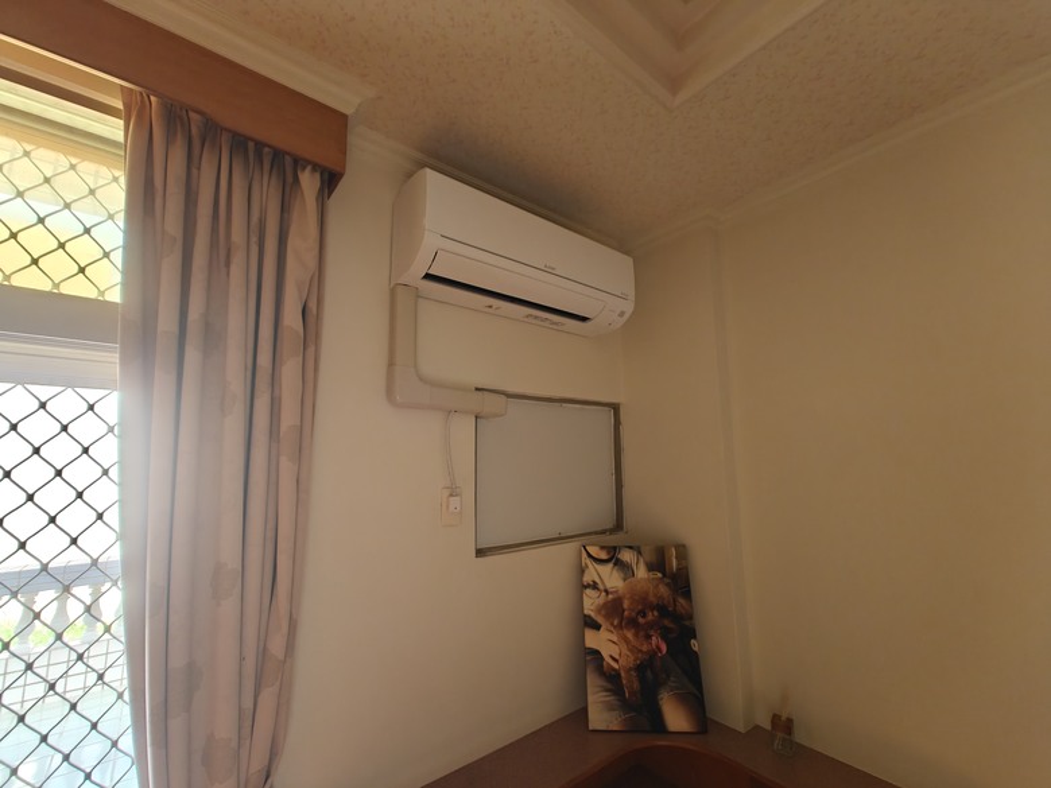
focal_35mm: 14
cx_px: 526
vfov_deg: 85.7
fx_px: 425
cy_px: 394
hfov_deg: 102.1
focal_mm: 2.62
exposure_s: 1/33
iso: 200
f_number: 2.2
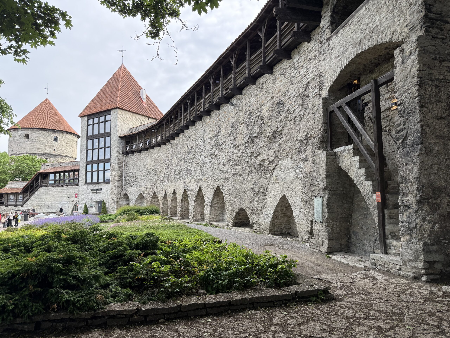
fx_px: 312
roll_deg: +0.6
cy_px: 169
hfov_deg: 71.6
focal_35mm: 24
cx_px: 225
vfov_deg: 56.8
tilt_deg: +5.3
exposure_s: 1/967
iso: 100
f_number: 1.78
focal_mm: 6.76
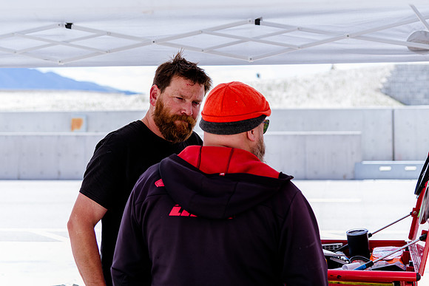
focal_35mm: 79
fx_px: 946
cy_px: 105
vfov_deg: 17.2
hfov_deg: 25.6
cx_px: 214
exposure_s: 1/160
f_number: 4
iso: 31
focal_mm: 62
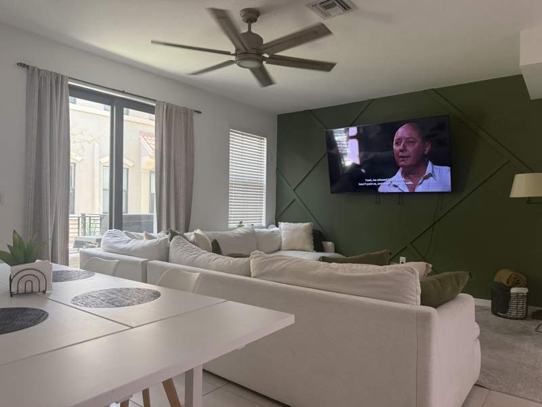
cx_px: 271
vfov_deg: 56.8
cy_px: 204
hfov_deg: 71.6
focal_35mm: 24
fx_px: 376
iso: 320
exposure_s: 1/120
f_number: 1.78
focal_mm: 6.76
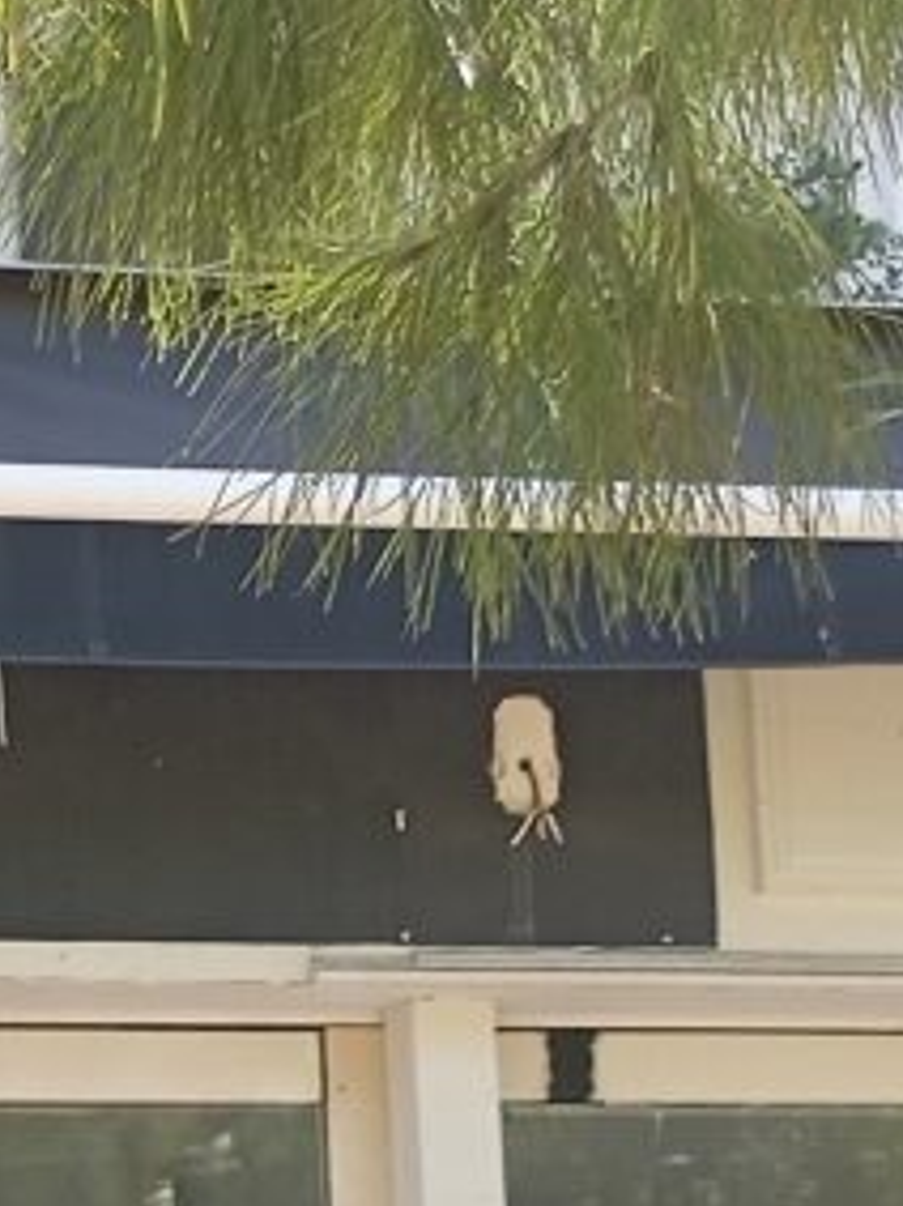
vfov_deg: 18.8
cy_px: 1436
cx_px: -13
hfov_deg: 14.7
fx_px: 3446
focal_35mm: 99
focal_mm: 4.27
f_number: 1.8
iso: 105
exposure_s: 1/100
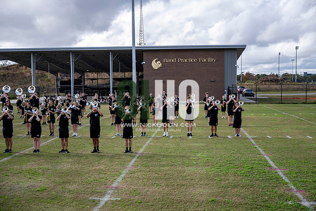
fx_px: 386
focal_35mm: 44
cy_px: 106
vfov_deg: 30.5
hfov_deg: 44.5
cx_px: 158
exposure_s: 1/1250
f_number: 2.8
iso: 125
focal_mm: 44
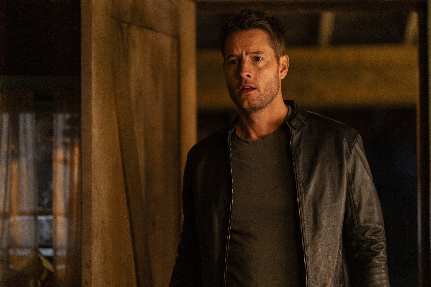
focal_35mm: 135
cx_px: 216
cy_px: 144
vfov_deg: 10.2
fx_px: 1616
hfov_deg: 15.2
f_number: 1.8
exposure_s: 1/100
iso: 2000
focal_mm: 135
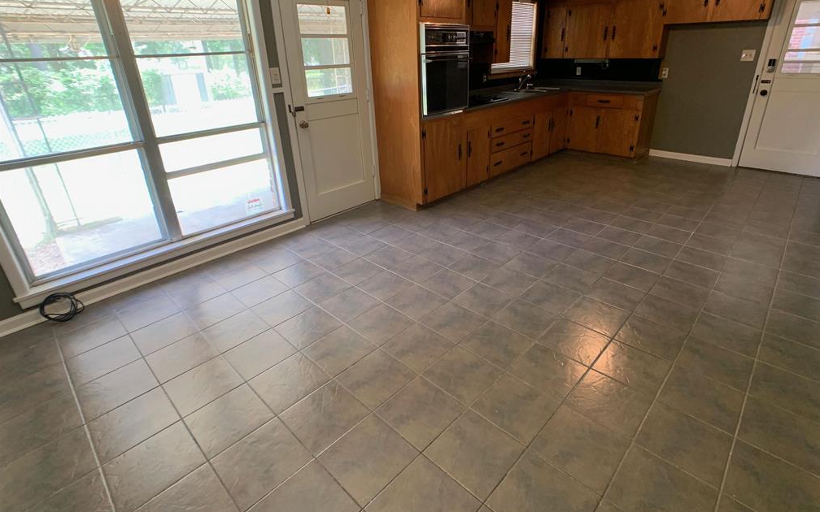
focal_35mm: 28
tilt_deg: -22.1
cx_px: 415
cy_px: 231
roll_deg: +1.8
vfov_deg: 44.5
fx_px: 626
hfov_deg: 66.5
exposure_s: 1/60
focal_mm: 4.25
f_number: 1.8
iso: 100
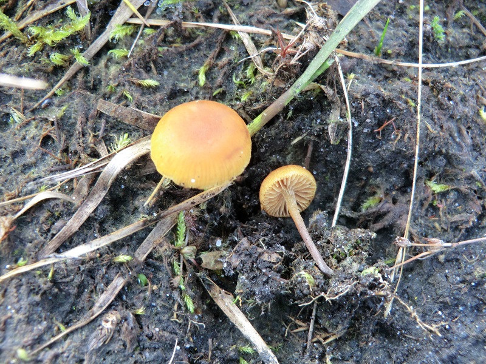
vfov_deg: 36.0
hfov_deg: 46.8
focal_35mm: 40
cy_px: 182
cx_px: 243
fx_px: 562
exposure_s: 1/60
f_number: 3.8
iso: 160
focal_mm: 7.1
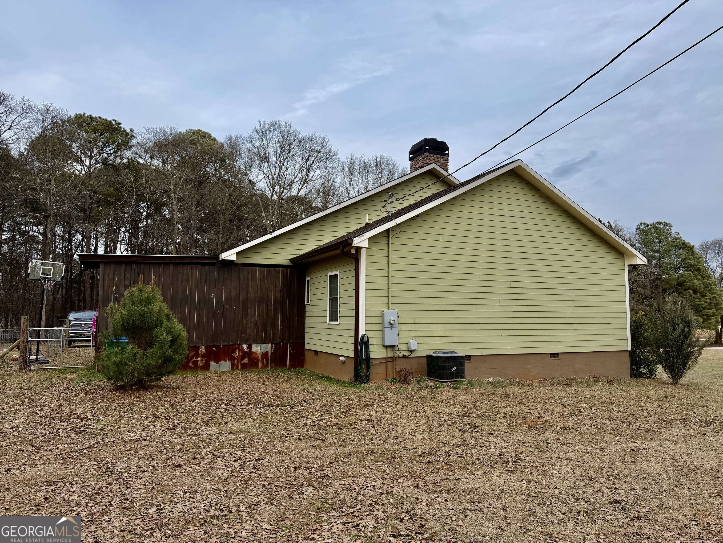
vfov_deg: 56.8
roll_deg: +0.8
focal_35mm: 24
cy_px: 272
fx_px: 501
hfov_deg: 71.6
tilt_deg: +4.3
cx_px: 362
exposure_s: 1/955
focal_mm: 6.76
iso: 80
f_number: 1.78
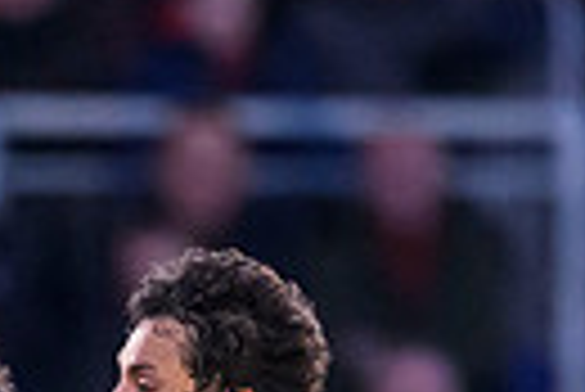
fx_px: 59102
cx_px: -152
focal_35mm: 3633
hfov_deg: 0.6
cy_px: 893
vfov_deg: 0.4
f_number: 4
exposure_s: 1/1250
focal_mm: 560
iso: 5000
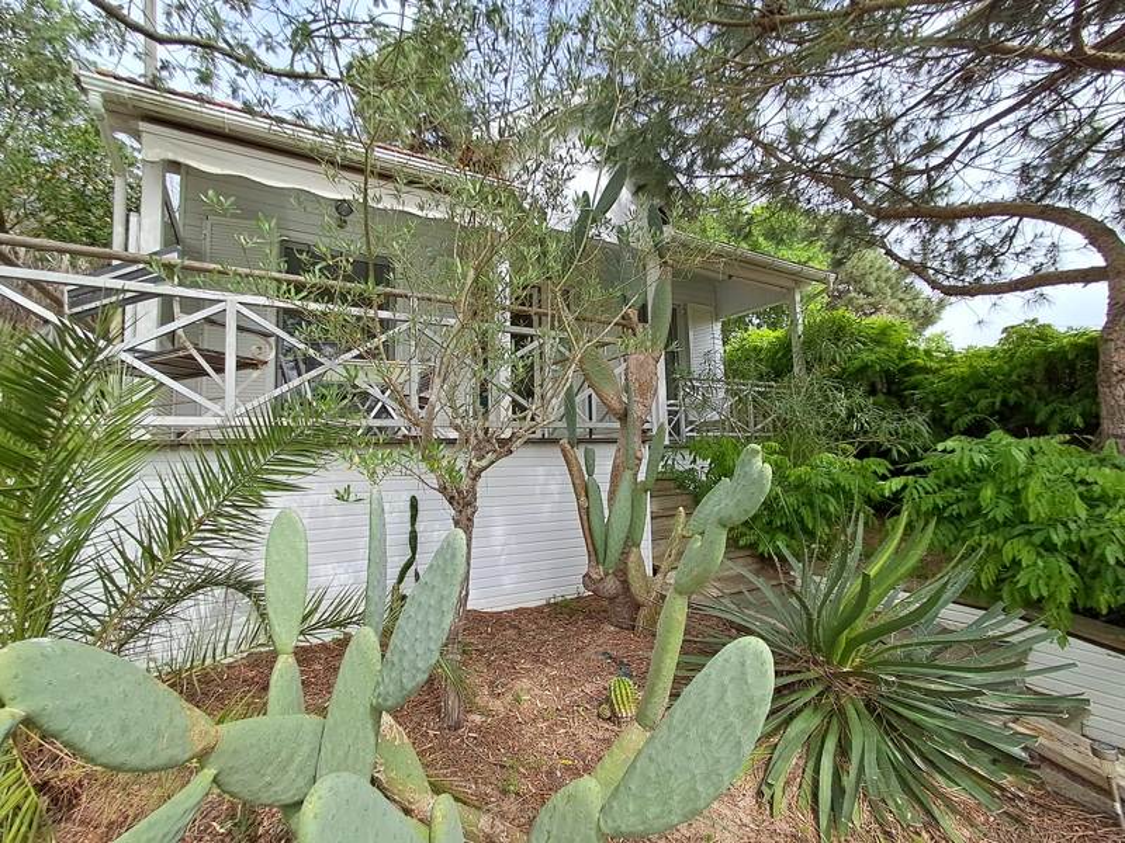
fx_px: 520
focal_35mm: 16
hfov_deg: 94.5
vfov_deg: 78.1
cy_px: 422
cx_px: 562
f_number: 2.2
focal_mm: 1.64
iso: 40
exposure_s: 1/812
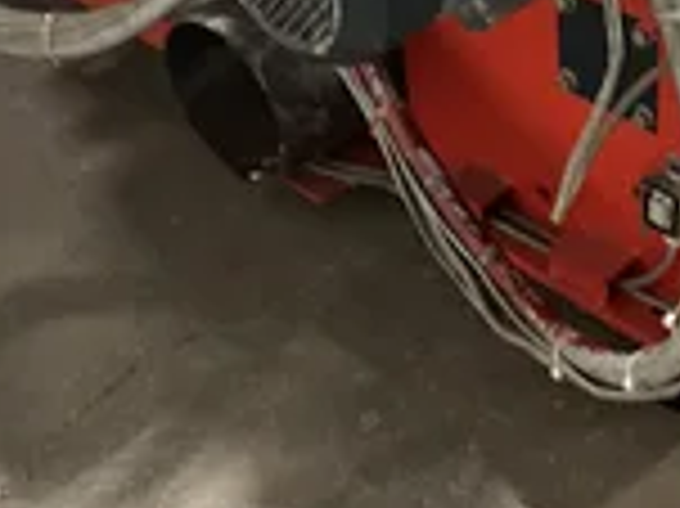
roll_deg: +5.5
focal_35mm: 77
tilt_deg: -32.1
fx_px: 1511
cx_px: 495
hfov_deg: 25.1
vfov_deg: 18.7
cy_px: 22
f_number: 1.8
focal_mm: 3
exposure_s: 1/38
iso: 320
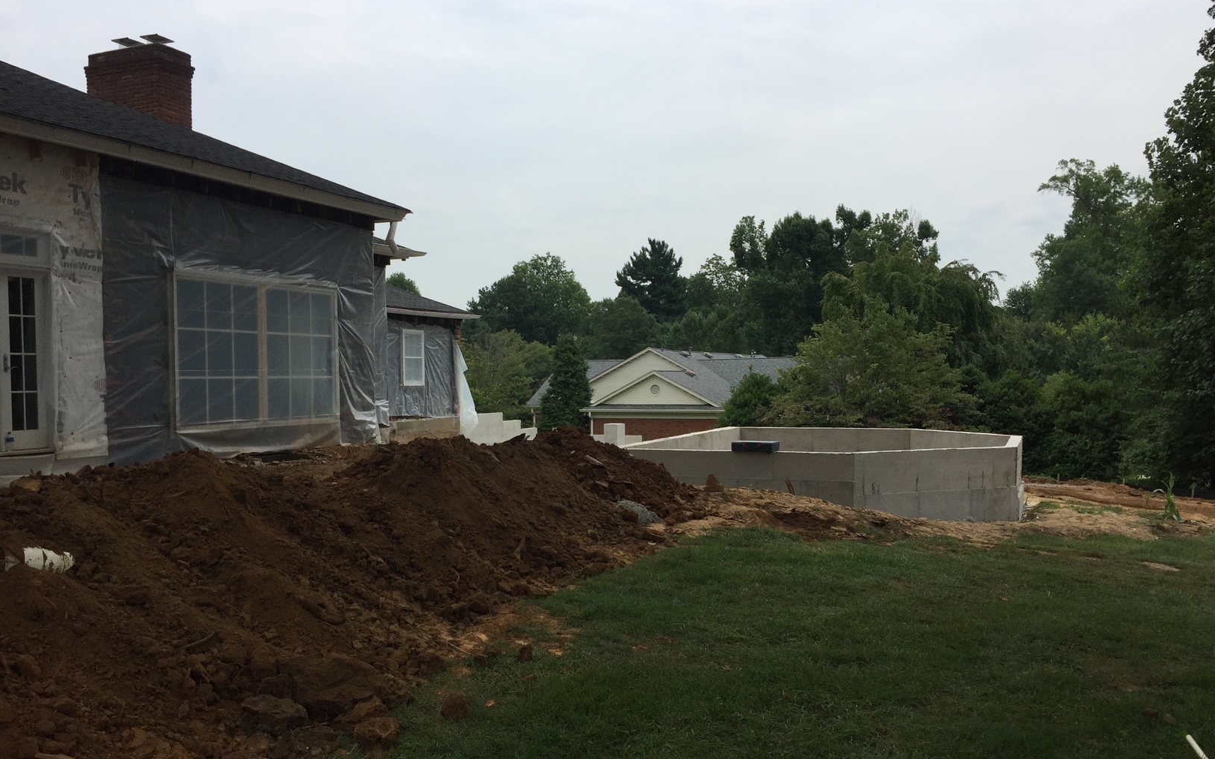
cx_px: 611
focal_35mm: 31
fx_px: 1026
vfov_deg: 40.5
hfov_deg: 61.2
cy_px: 432
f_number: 2.2
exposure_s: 1/2825
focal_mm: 4.15
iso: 32
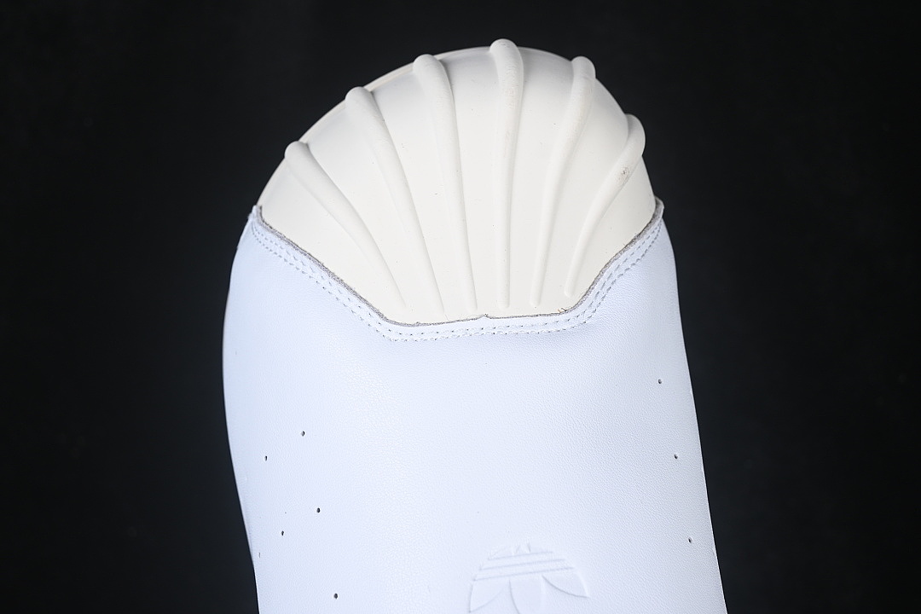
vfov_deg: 18.2
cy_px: 307
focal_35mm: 75
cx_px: 460
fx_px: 1919
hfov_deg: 27.0
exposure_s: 1/100
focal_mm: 50
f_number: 7.1
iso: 160
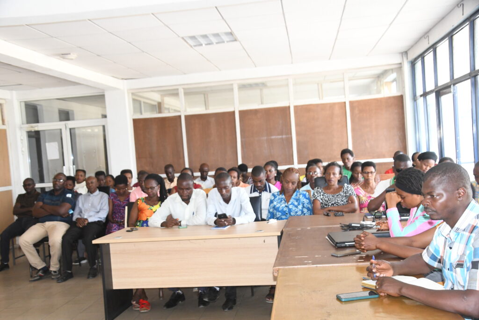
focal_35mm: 39
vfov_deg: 34.2
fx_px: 519
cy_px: 160
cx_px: 240
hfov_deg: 49.5
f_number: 5.6
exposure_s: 1/100
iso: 2000
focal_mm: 26
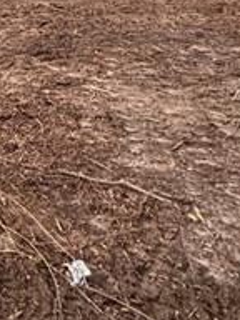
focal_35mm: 56
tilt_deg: +7.1
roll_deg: -2.4
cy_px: -88
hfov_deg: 18.8
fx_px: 518
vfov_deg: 28.6
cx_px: -215
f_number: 2.2
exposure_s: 1/392
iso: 40
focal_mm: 2.22
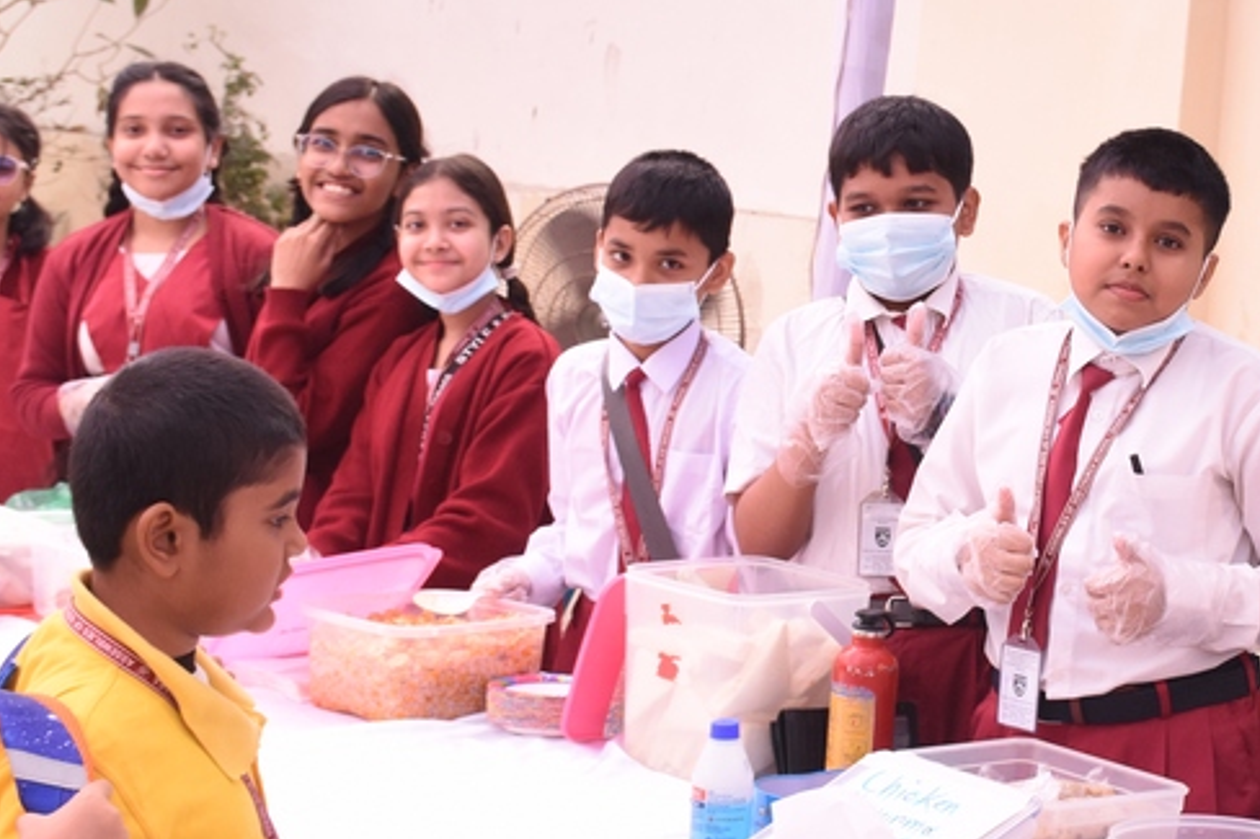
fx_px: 2905
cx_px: 1064
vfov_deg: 16.4
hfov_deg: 24.0
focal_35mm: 83
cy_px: 386
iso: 1000
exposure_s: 1/320
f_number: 7.1
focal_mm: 27
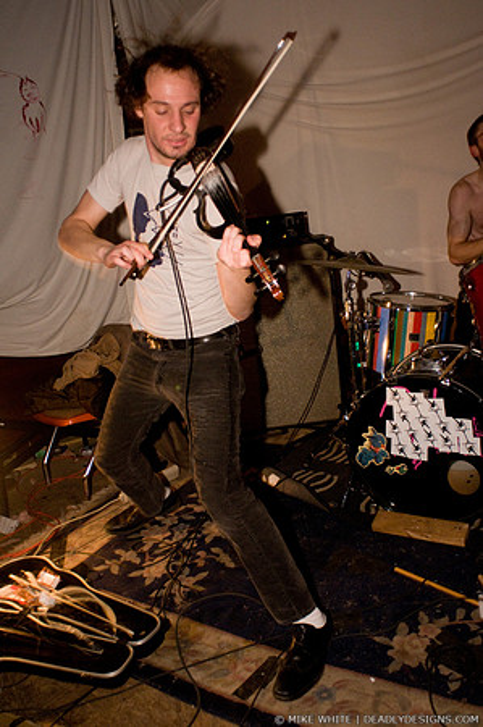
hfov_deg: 43.5
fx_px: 605
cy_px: 364
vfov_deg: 62.0
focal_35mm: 30
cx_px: 242
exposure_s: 1/50
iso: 1250
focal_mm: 20
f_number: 2.8
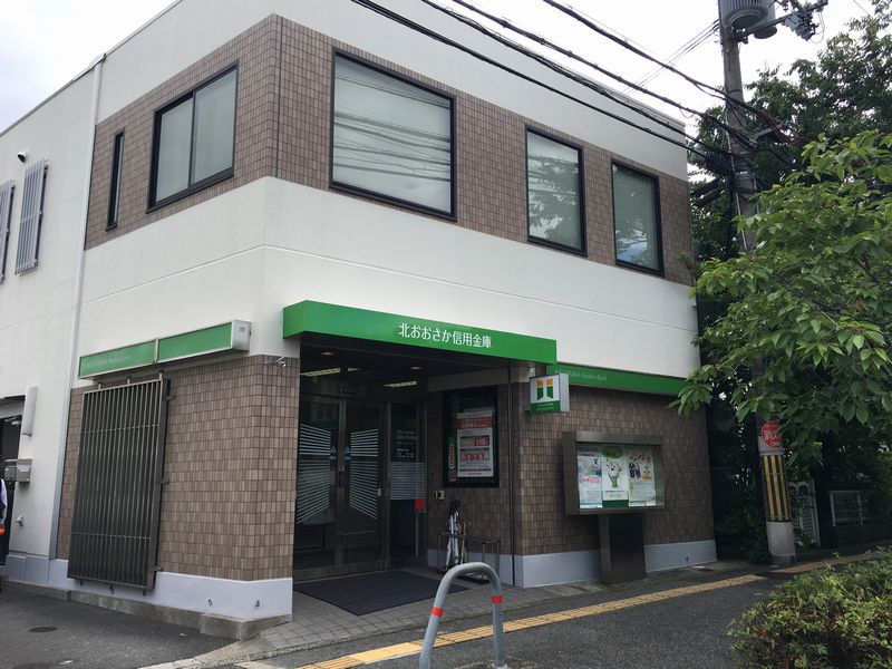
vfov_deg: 48.2
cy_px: 334
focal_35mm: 29
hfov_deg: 61.7
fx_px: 747
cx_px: 446
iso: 25
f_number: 2.2
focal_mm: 4.15
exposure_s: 1/761
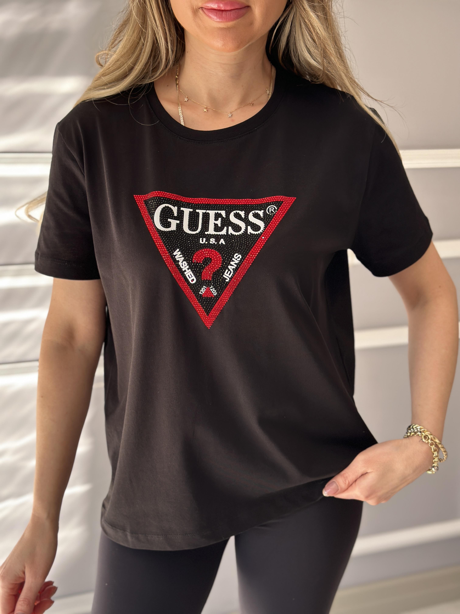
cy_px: 307
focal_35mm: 48
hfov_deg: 30.3
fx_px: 850
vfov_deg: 39.7
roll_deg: -1.1
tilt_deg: -14.6
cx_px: 230
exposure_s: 1/172
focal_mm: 6.86
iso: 100
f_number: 1.78
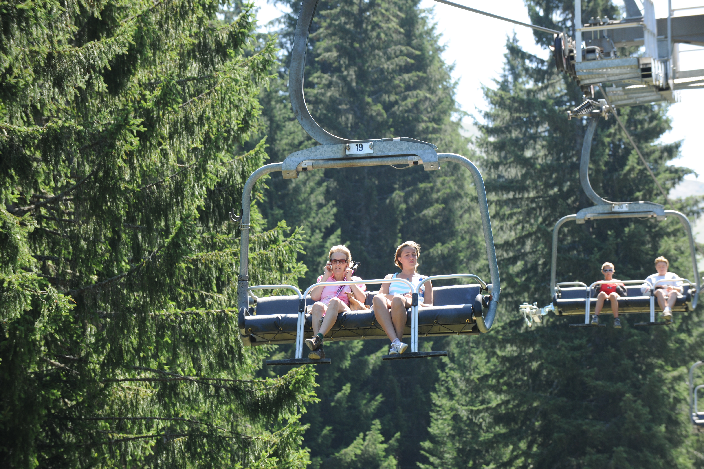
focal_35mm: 200
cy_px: 234
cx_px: 352
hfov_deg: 10.3
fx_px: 3909
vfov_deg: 6.9
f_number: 9
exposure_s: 1/125
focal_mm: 200
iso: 320
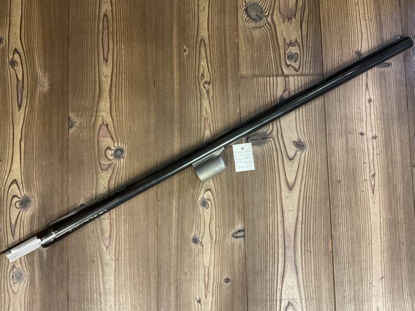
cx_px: 208
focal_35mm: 29
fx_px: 348
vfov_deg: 48.2
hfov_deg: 61.7
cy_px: 156
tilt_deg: -87.1
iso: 250
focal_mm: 3
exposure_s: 1/33
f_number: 1.8
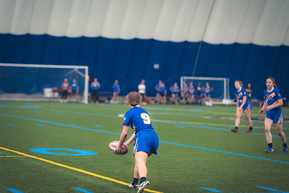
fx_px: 1044
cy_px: 96
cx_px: 144
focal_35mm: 130
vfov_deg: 10.6
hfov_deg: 15.8
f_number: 2.8
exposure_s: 1/320
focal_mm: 130
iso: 3600
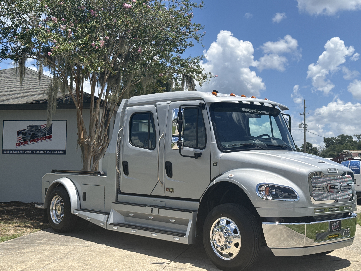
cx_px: 180
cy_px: 136
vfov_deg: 30.3
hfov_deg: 39.7
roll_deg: -0.8
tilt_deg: +5.0
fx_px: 501
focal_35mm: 48
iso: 80
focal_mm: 6.76
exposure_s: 1/6536
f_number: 1.78
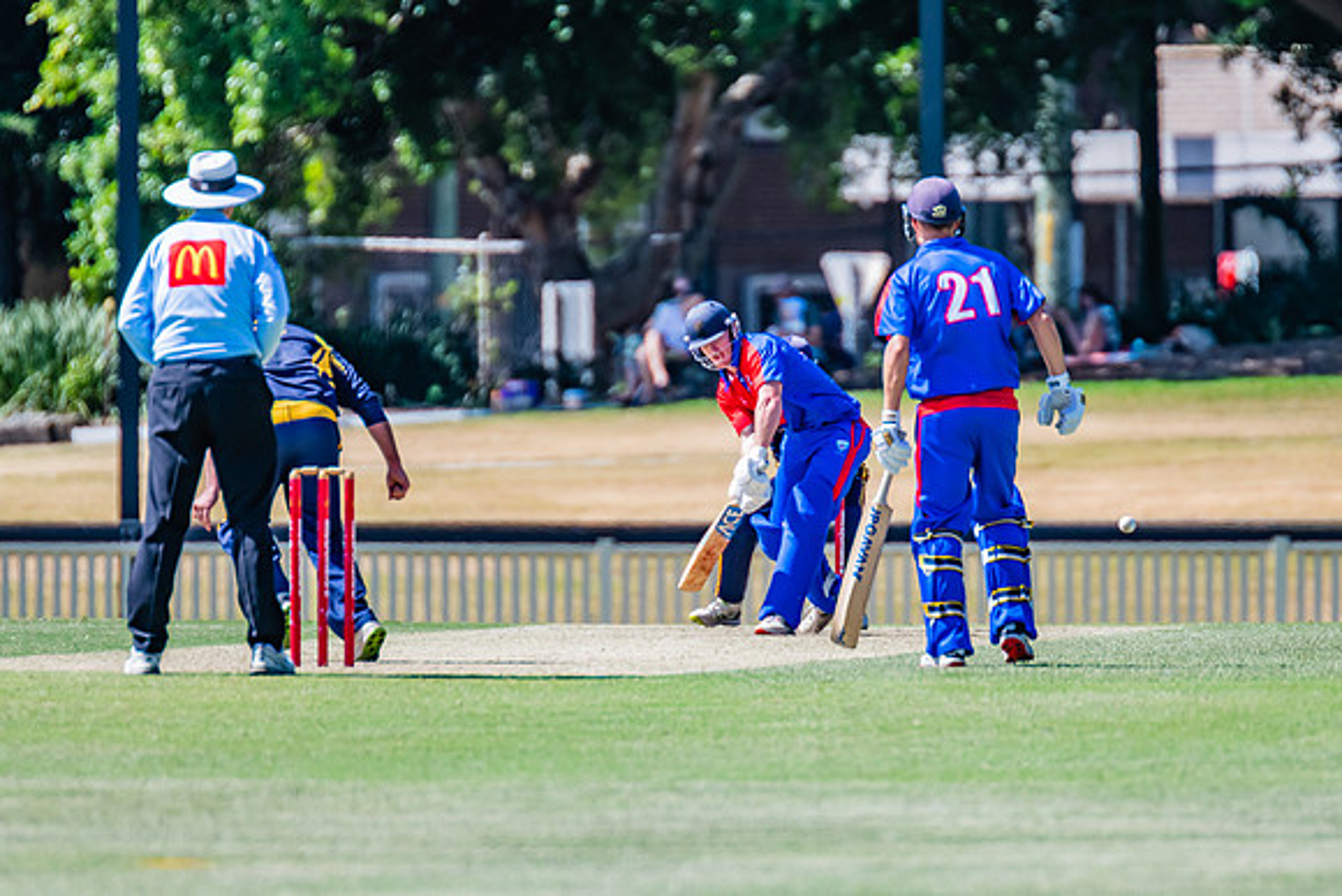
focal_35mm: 709
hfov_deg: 2.9
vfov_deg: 1.9
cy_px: 434
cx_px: 749
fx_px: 26424
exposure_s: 1/2000
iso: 640
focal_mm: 600
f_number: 6.3
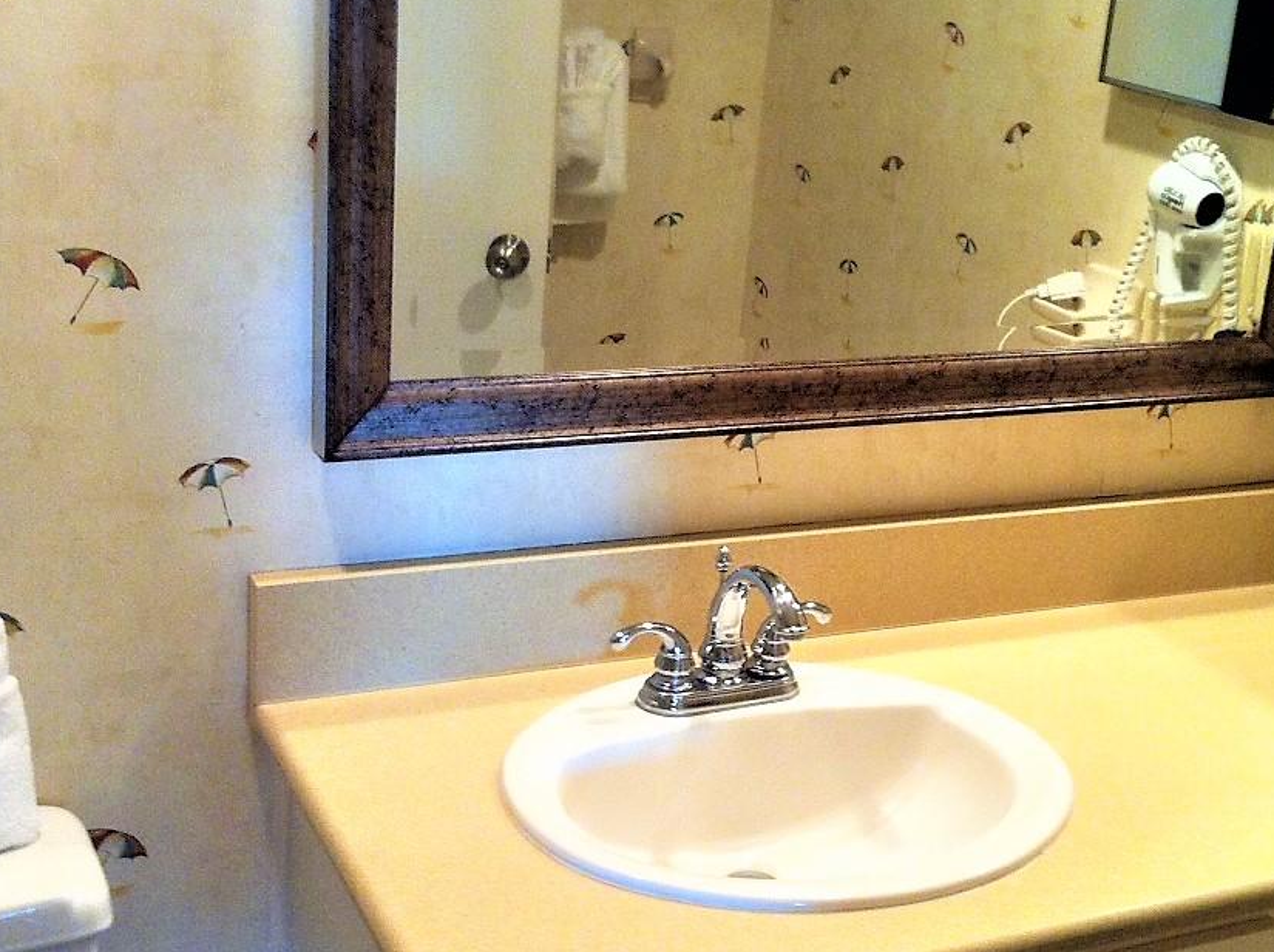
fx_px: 2021
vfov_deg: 26.5
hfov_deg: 34.9
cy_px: 440
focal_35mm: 55
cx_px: 740
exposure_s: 1/17
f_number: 2.8
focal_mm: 3.85
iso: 125
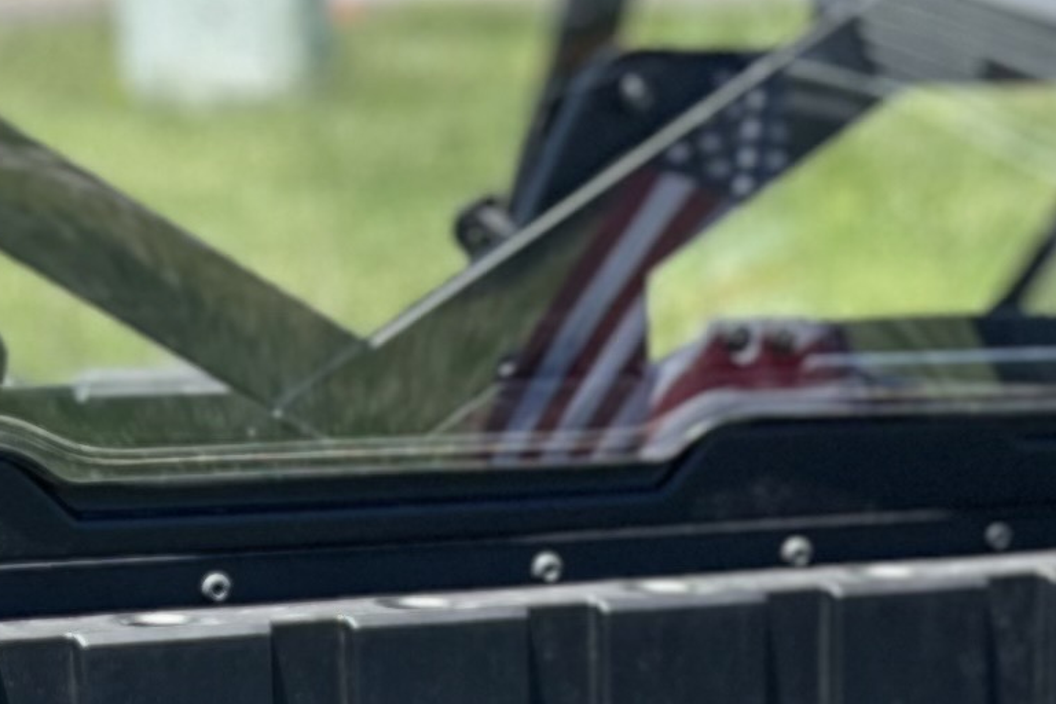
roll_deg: -0.8
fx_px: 4165
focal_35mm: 142
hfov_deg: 14.2
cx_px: 1059
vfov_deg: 9.0
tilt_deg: -20.7
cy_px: 1453
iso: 50
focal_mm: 5.7
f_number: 1.5
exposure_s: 1/1344
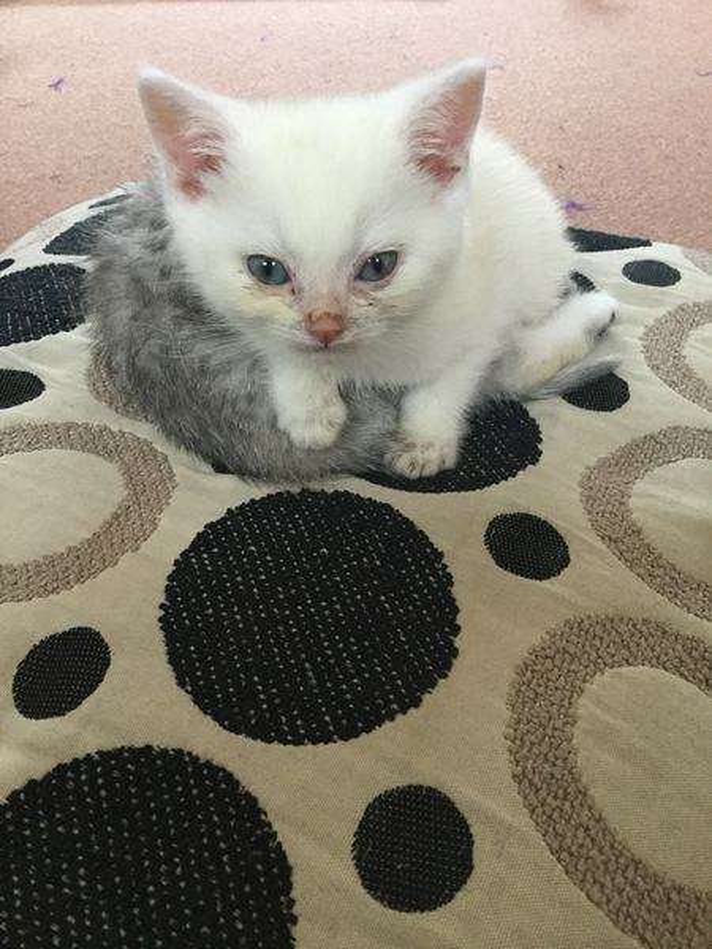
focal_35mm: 31
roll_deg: +2.7
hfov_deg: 45.4
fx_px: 850
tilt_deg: -42.9
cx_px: 356
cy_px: 474
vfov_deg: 58.4
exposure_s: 1/25
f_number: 2.4
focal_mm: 3.3
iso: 200
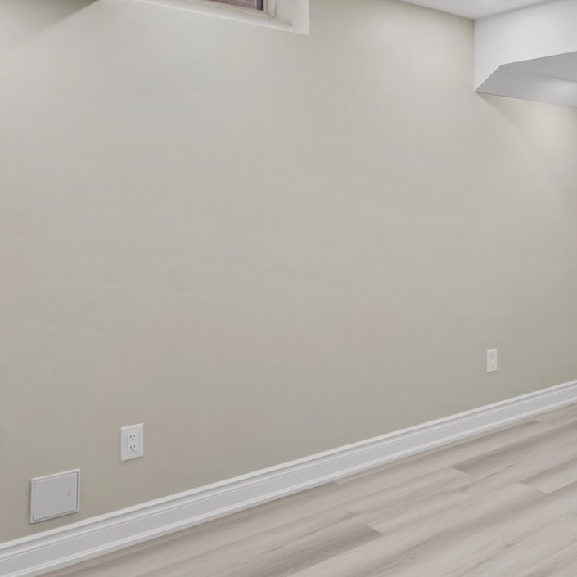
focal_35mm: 37
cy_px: 202
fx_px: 698
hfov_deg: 41.9
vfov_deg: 44.4
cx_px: 501
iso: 100
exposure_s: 1/10
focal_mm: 15
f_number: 8
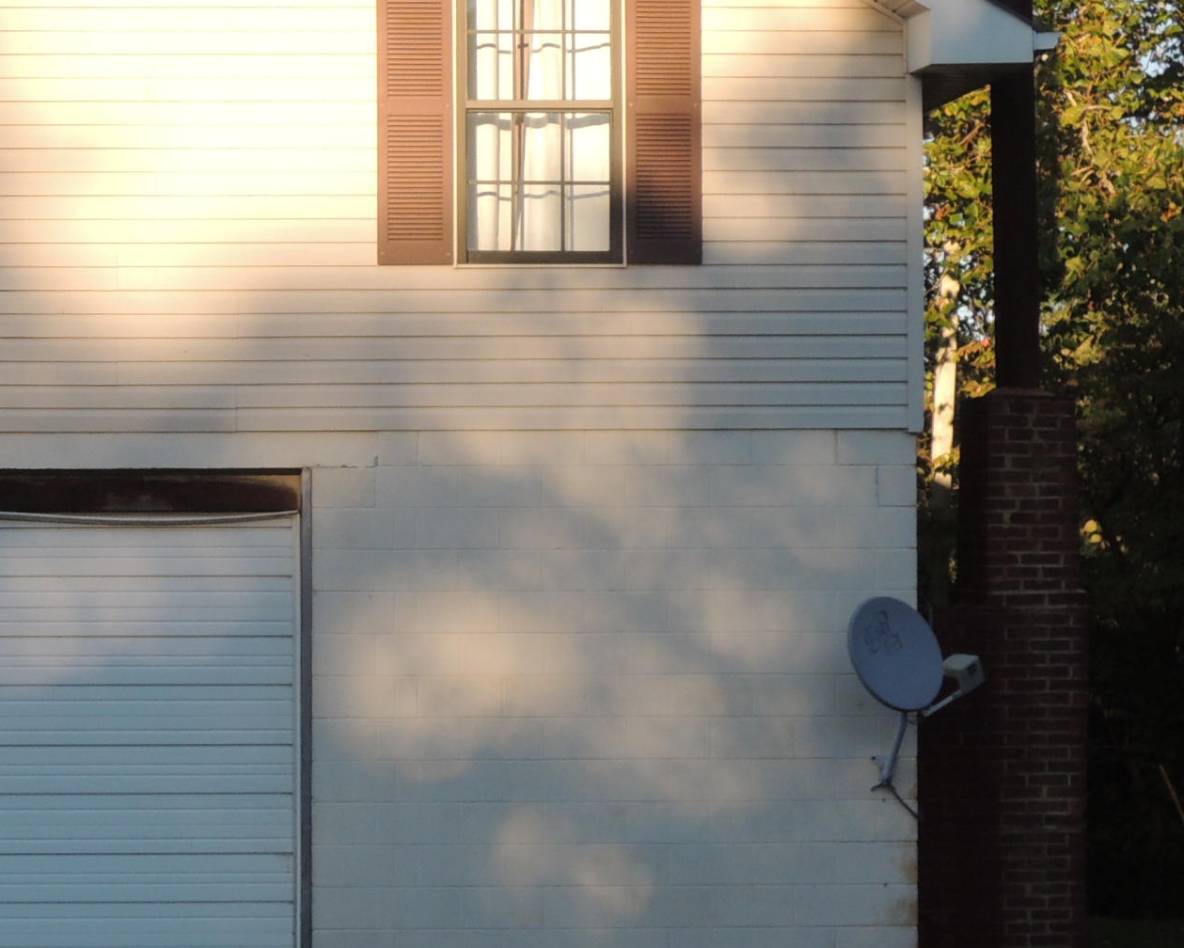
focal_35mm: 93
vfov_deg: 16.5
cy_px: 490
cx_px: 2
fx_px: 3260
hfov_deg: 20.0
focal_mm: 7.2
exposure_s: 1/500
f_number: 3.3
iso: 100
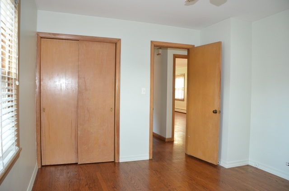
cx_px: 144
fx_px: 216
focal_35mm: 27
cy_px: 96
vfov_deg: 47.7
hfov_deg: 67.5
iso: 1100
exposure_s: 1/60
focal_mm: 18
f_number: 4
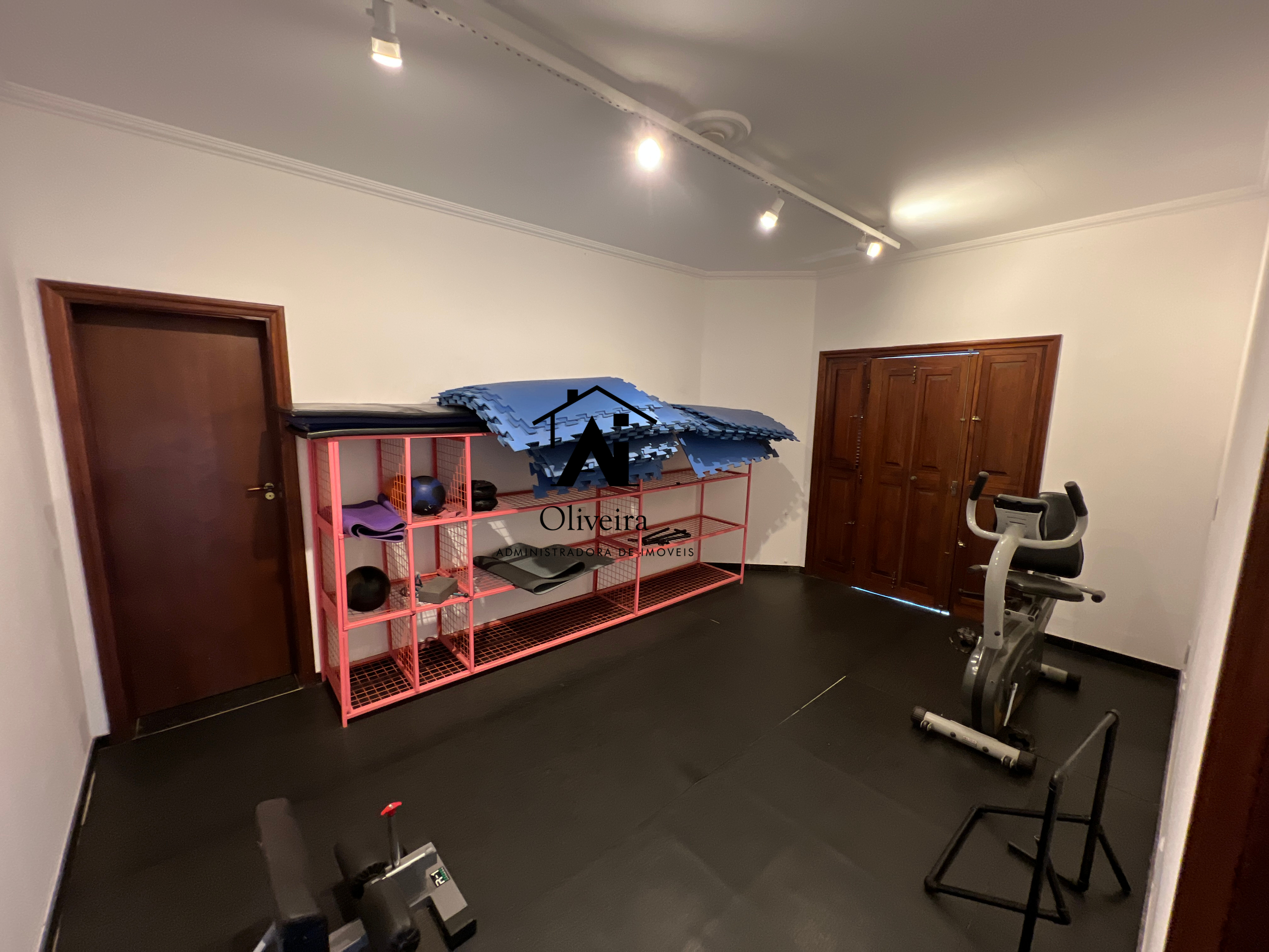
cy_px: 476
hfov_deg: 106.2
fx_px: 477
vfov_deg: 89.9
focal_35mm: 13
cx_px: 634
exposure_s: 1/24
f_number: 1.8
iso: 250
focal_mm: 1.57
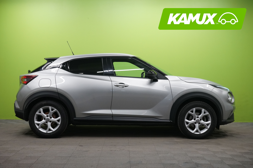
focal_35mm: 48
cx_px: 126
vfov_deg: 28.1
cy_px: 84
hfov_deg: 41.1
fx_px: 337
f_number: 9
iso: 2000
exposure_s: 1/25
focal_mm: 48
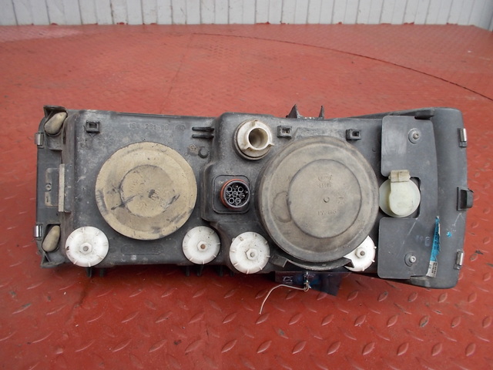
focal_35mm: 29
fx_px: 413
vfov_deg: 48.2
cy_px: 185
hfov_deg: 61.7
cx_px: 246
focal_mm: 4.1
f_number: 3.3
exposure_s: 1/60
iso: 80
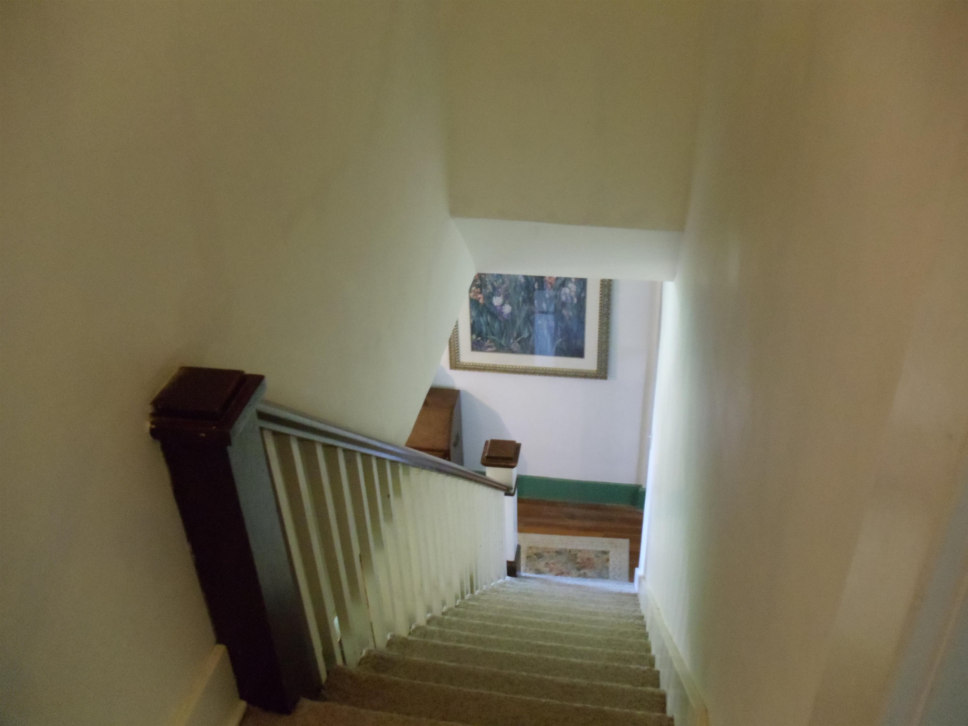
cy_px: 363
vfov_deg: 32.9
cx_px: 484
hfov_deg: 42.9
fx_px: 1230
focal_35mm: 44
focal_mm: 6
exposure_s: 1/20
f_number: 3.5
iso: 800
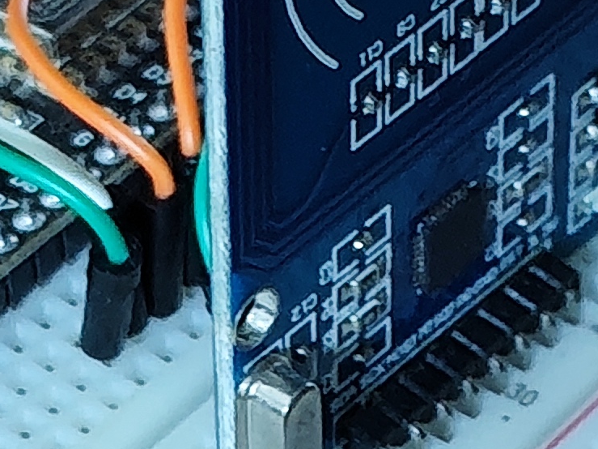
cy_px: 114
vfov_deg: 5.6
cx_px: 335
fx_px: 4594
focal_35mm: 266
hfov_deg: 7.4
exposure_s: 1/33.3
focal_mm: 5.84
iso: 800
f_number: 1.6
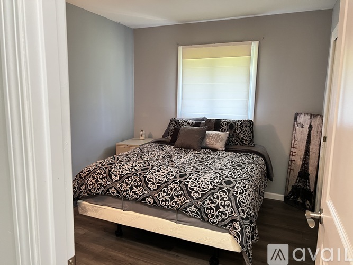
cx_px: 176
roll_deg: -1.1
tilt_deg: -9.7
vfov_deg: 53.0
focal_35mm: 26
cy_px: 132
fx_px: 265
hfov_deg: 67.3
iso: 400
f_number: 1.5
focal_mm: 5.7
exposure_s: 1/60
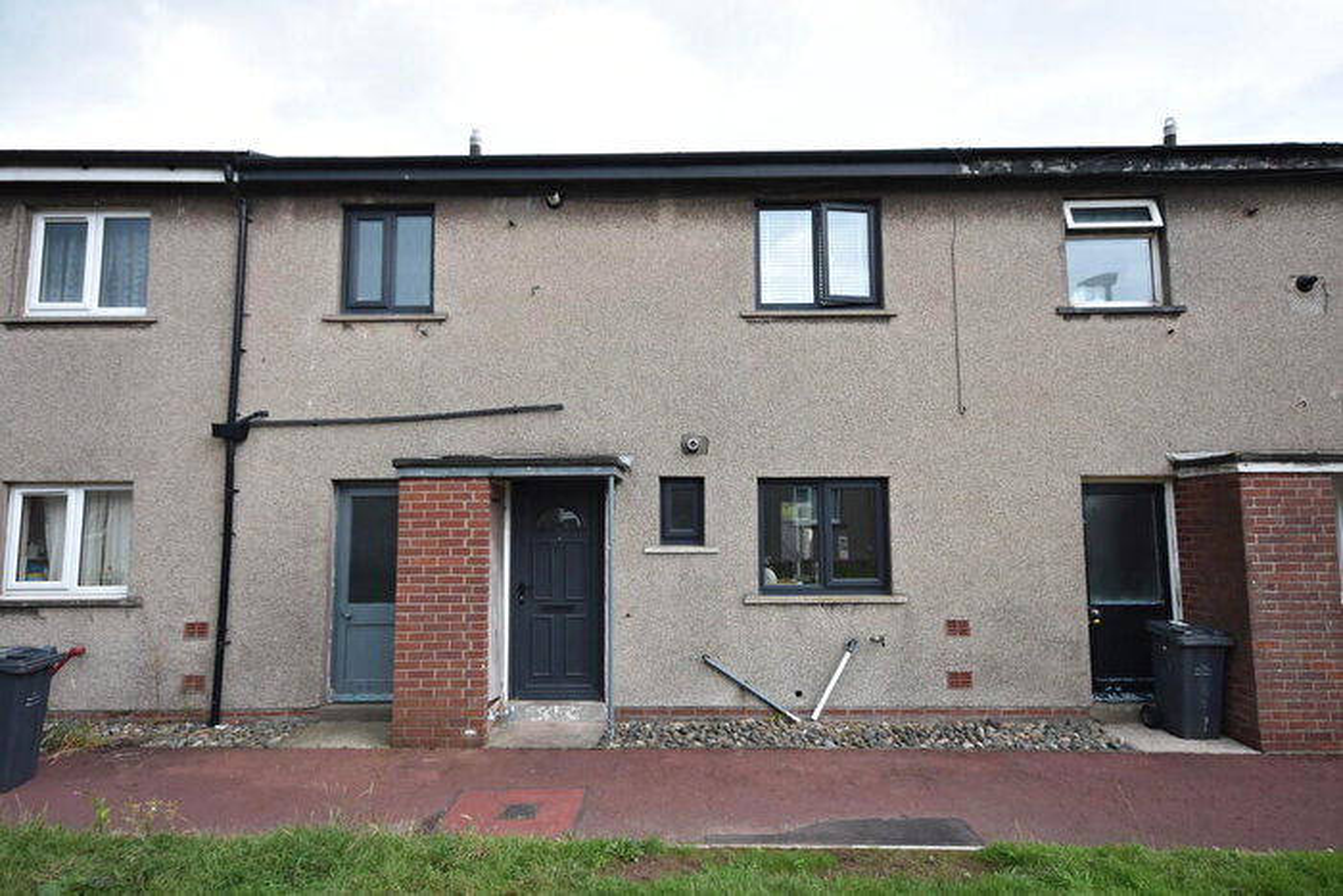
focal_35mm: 21
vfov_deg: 59.5
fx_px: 784
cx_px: 672
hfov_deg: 81.2
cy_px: 448
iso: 800
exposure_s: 1/250
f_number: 8
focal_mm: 14
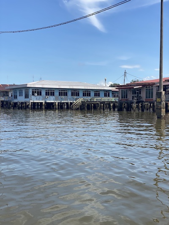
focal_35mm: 52
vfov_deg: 36.8
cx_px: 84
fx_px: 338
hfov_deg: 28.0
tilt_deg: -2.0
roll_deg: -0.5
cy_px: 112
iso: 20
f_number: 2
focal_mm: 6
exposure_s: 1/1996
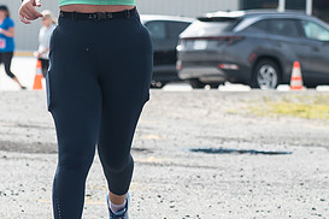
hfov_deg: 6.4
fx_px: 2942
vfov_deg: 4.3
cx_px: 145
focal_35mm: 322
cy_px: -9
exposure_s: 1/1600
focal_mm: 92
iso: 250
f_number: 4.5
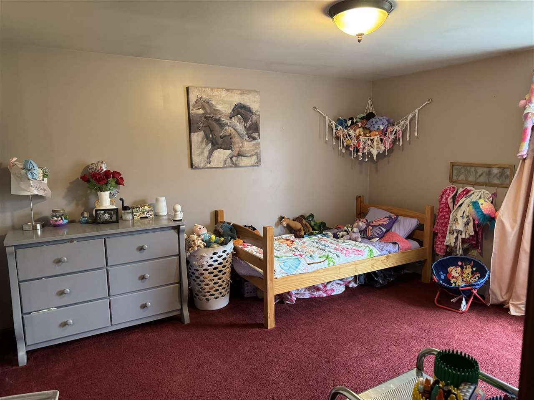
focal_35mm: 24
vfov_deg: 56.8
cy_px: 200
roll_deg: -0.2
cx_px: 267
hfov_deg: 71.6
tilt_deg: -9.5
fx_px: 370
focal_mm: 6.76
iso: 500
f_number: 1.78
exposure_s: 1/60
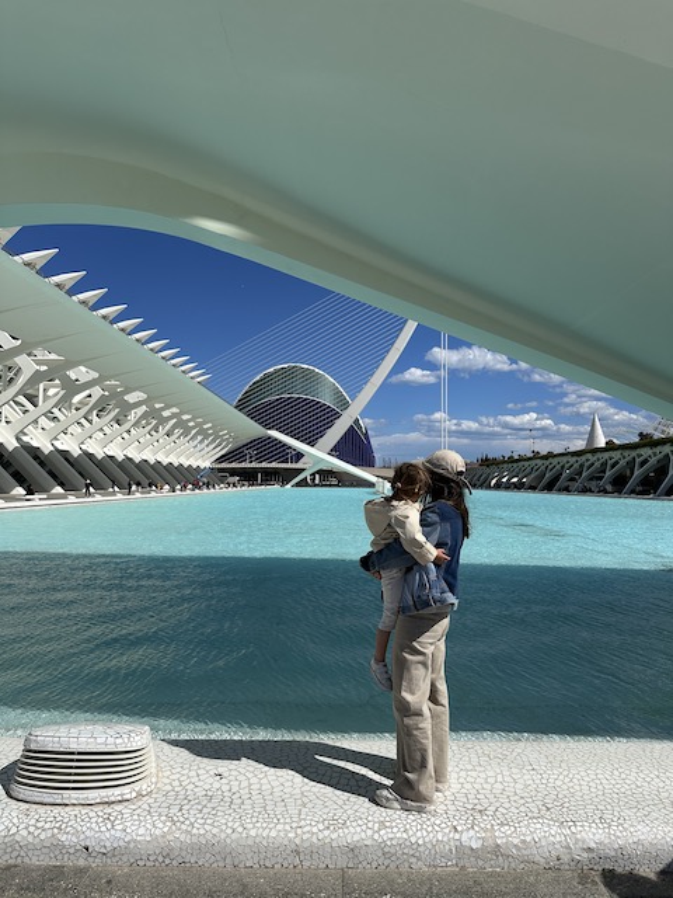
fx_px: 622
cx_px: 336
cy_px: 449
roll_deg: -1.4
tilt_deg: +3.2
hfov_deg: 56.8
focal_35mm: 24
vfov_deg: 71.6
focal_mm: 6.86
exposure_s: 1/10753
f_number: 1.78
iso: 80
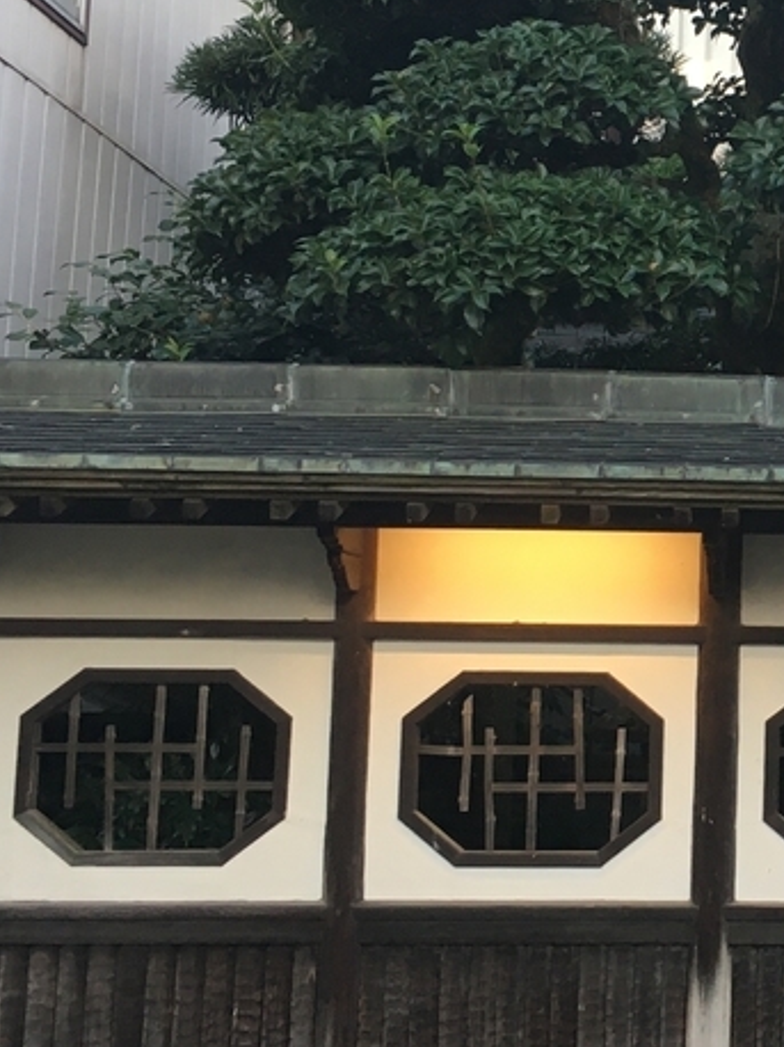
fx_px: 2297
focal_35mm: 76
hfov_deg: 18.2
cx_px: 974
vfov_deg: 25.6
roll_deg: +0.0
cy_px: 402
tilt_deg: +8.0
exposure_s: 1/40
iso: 25
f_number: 2.2
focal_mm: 4.15
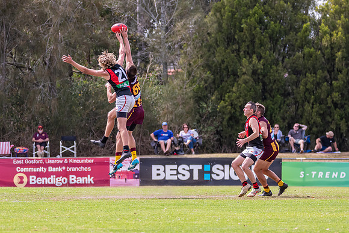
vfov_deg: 3.4
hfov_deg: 5.0
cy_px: 92
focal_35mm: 409
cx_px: 182
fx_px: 3965
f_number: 6.3
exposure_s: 1/1600
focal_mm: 240
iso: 800
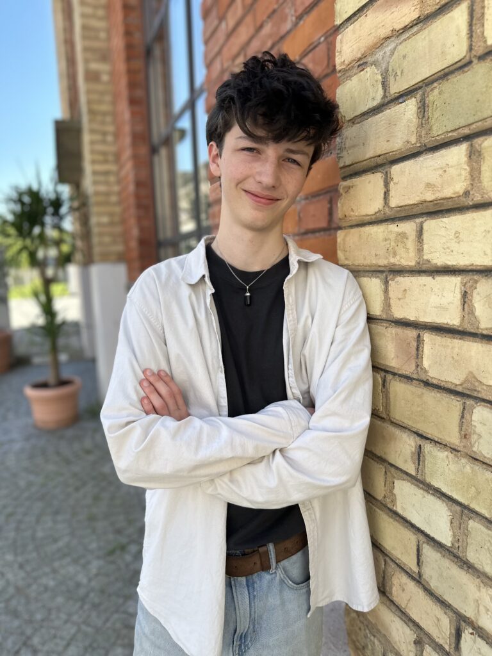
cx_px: 246
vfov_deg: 71.6
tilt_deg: -7.2
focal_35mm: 24
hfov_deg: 56.8
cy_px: 328
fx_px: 455
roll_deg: +2.1
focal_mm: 6.86
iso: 80
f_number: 1.78
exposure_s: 1/1029
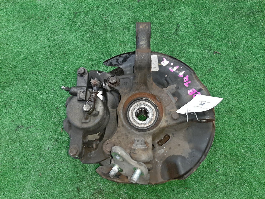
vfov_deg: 53.1
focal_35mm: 26
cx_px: 132
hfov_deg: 67.3
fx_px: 199
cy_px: 100
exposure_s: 1/33
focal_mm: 3.93
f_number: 1.7
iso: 184
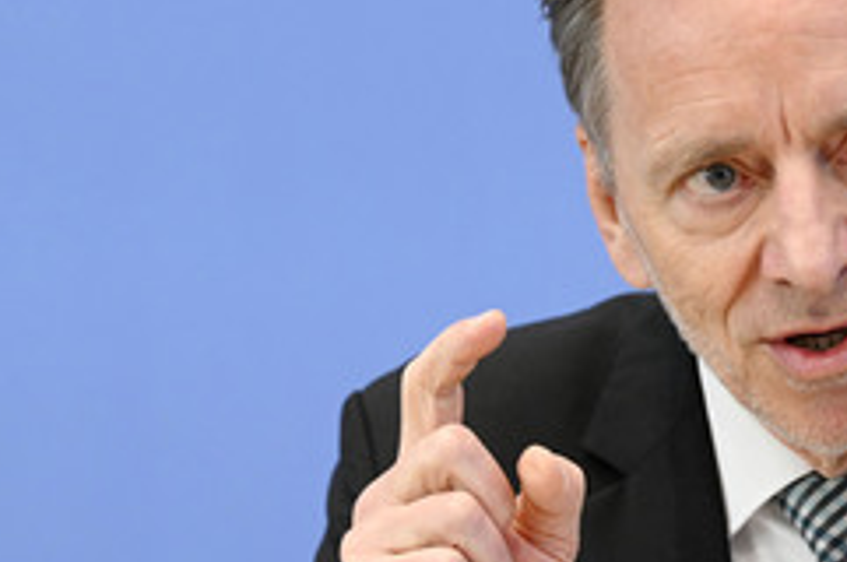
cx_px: 764
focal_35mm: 225
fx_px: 5287
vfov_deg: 6.1
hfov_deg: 9.1
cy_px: 246
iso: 4000
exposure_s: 1/640
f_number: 5.6
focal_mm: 120
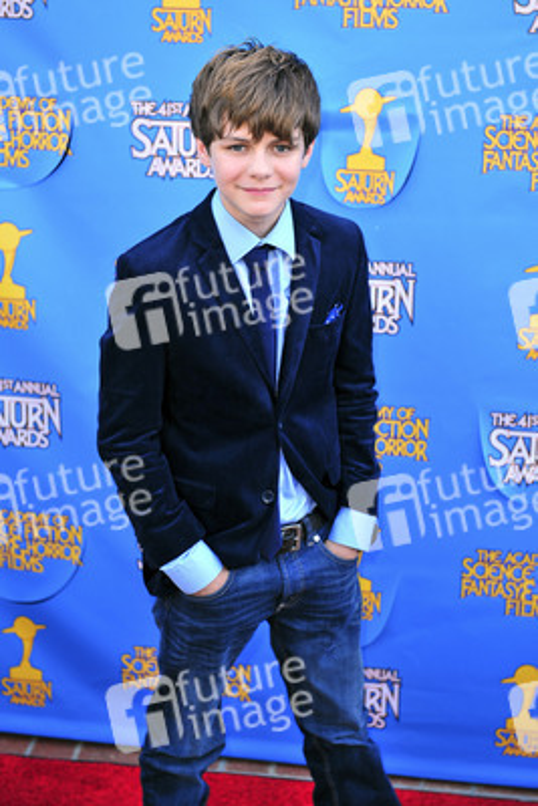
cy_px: 403
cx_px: 269
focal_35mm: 70
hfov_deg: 19.5
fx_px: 1568
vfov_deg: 28.8
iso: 800
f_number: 4
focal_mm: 70
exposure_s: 1/500
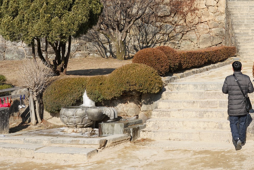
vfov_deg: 20.0
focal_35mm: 66
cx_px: 206
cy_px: -1
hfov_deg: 29.7
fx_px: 466
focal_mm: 32
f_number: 13
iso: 100
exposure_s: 1/100
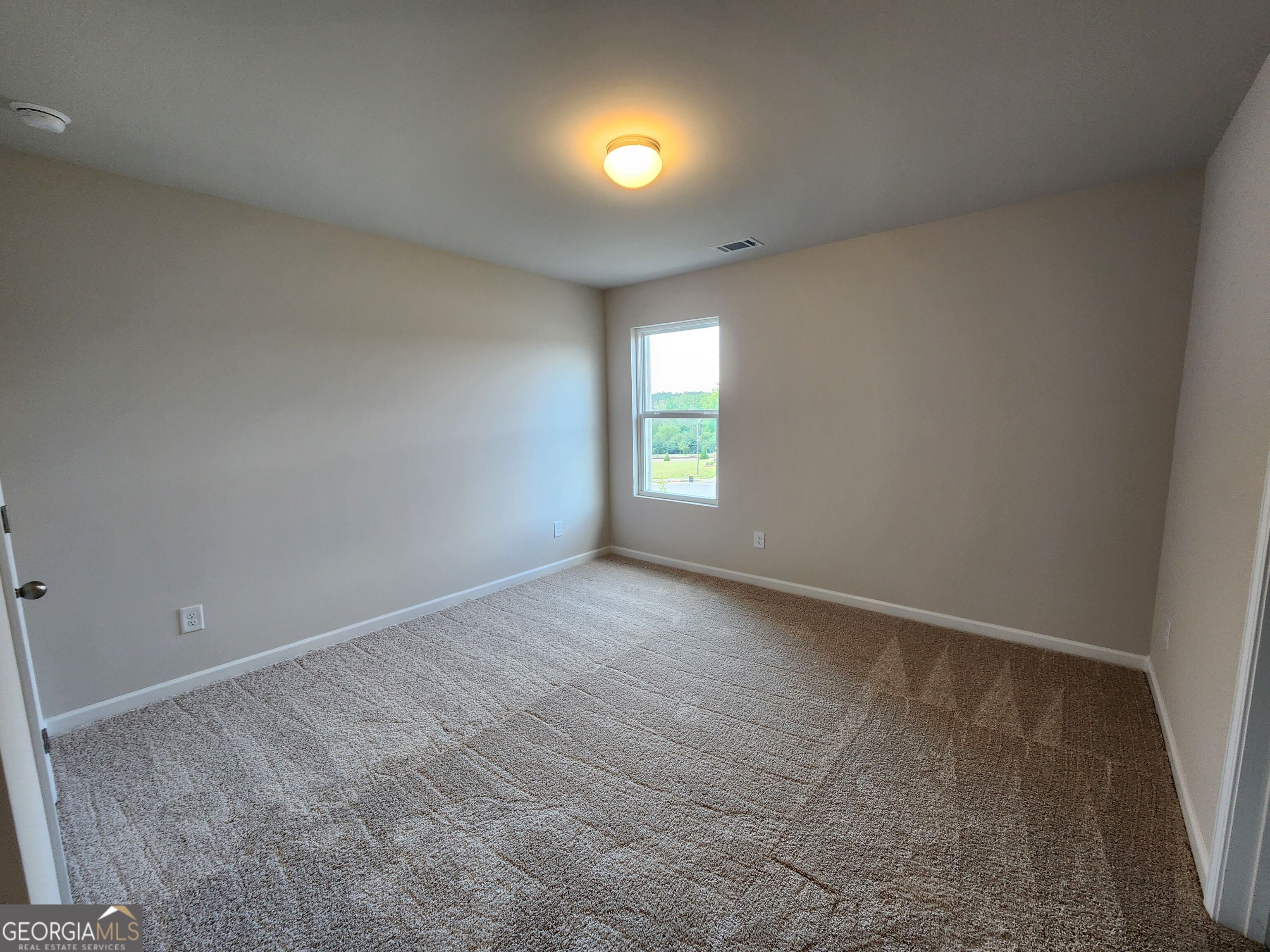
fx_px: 477
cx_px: 635
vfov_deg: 89.9
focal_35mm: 13
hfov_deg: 106.2
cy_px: 476
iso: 125
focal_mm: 2.2
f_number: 2.2
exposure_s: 1/60
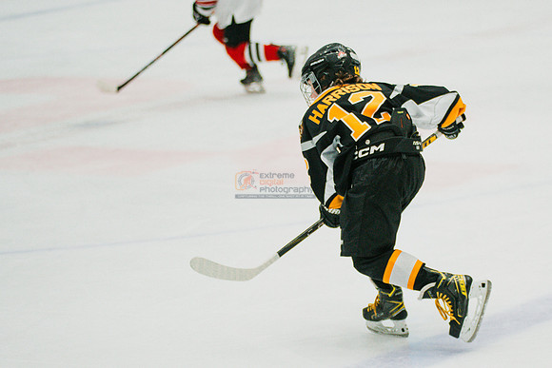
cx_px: 379
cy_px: 184
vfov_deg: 8.0
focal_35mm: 172
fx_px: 2634
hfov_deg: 11.9
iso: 3200
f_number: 3.2
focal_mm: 120
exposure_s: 1/2000
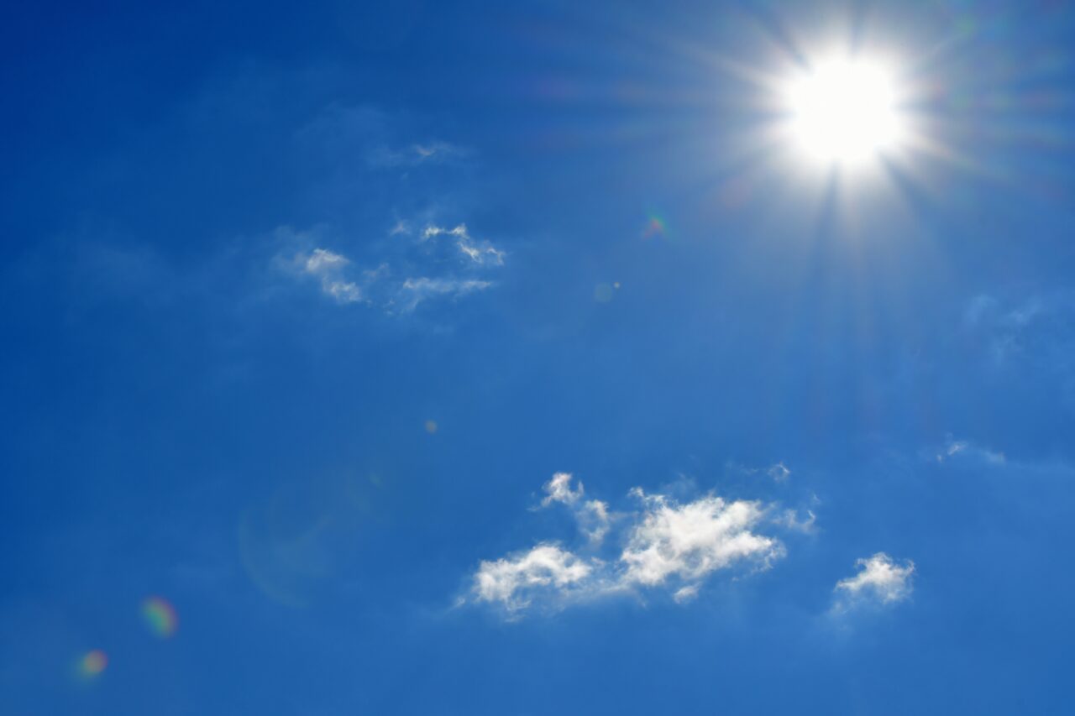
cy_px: 358
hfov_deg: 35.1
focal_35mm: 57
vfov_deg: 23.8
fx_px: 1702
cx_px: 538
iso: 160
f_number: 13
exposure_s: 1/640
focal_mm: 38
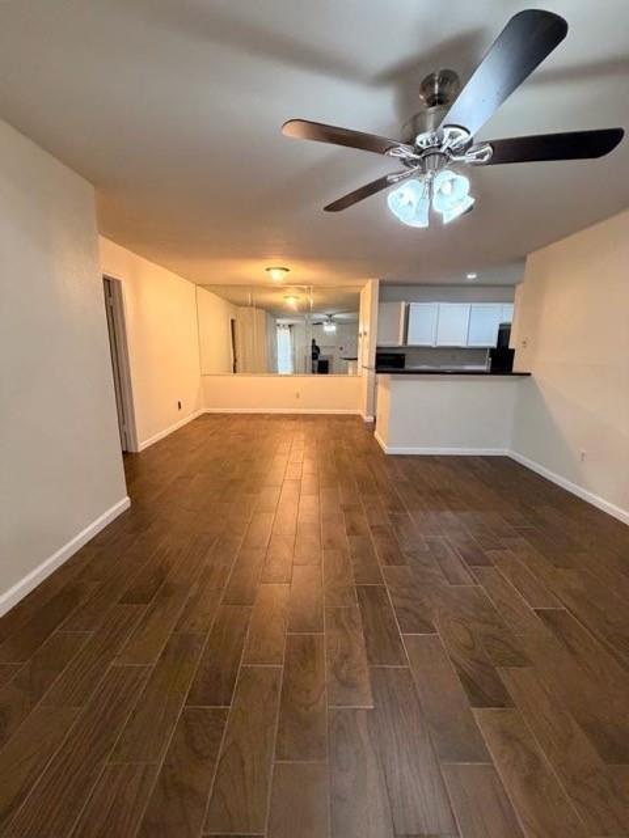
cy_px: 419
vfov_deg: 102.1
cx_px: 314
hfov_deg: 85.7
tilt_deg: -10.4
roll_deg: -0.2
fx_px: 339
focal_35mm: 14
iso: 500
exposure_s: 1/60
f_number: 2.2
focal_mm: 2.22
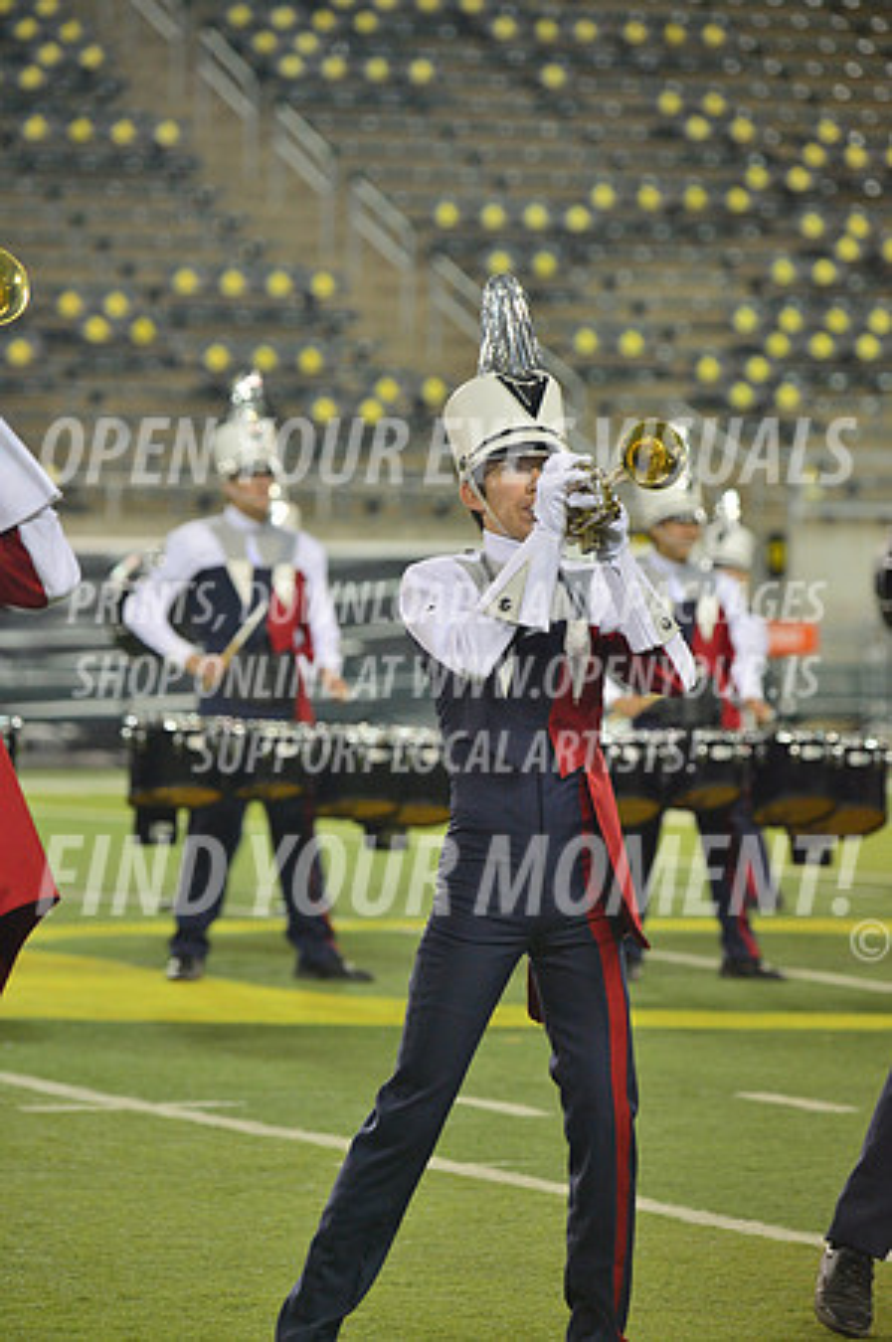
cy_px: 671
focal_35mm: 220
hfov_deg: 6.2
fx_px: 8195
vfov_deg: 9.4
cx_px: 446
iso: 2000
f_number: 5.6
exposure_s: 1/500
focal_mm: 220
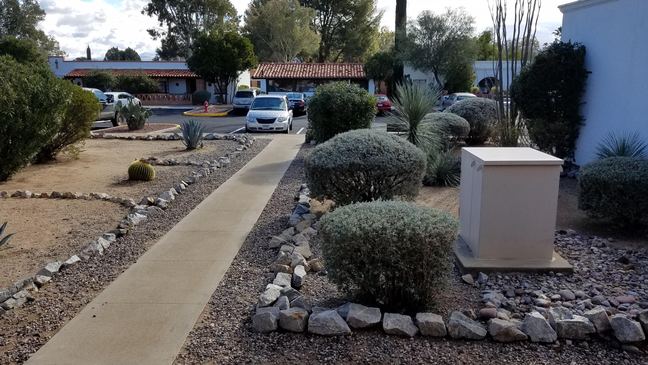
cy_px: 172
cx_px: 317
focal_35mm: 29
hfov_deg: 66.1
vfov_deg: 40.2
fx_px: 498
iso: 50
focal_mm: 4.2
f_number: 1.7
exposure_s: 1/1720
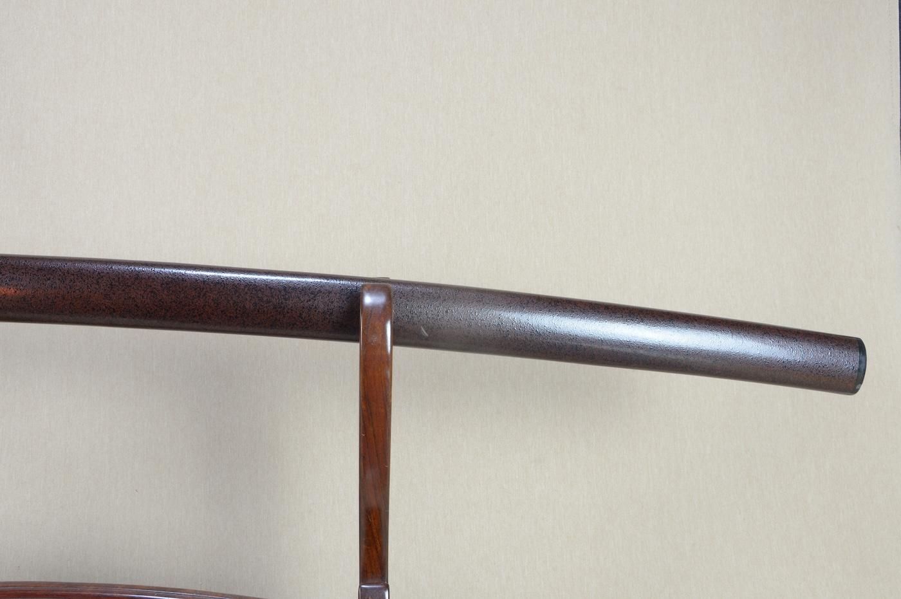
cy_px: 300
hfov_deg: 62.0
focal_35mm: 30
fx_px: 750
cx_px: 450
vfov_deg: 43.5
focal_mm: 20
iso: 400
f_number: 11
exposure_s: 1/1.6
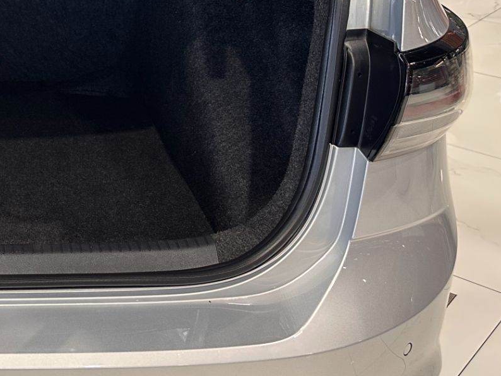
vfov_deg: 25.0
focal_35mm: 58
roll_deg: +0.5
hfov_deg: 29.4
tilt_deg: -22.0
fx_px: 840
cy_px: 103
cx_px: -71
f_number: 1.78
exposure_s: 1/60
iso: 160
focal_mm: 6.86
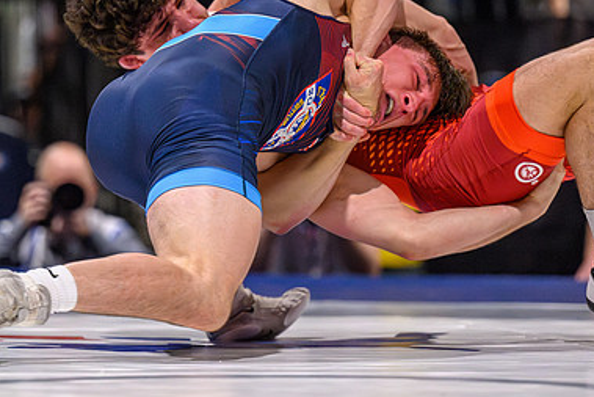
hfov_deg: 7.0
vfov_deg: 4.6
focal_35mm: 296
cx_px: 277
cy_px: 205
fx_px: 4886
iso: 9000
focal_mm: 160
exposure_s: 1/800
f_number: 2.8
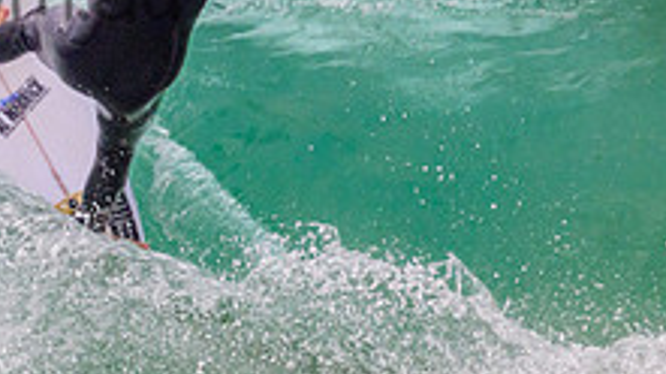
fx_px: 38898
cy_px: -50
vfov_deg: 0.6
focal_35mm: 2204
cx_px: -139
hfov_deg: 1.0
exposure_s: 1/2000
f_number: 11
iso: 1250
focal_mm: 800
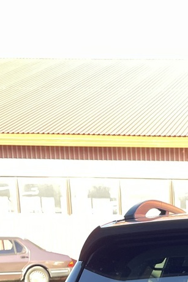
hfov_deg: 13.4
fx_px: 736
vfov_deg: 19.5
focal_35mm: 94
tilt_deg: -12.4
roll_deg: -0.5
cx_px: 312
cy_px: 396
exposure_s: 1/121
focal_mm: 4.2
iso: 80
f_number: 1.6
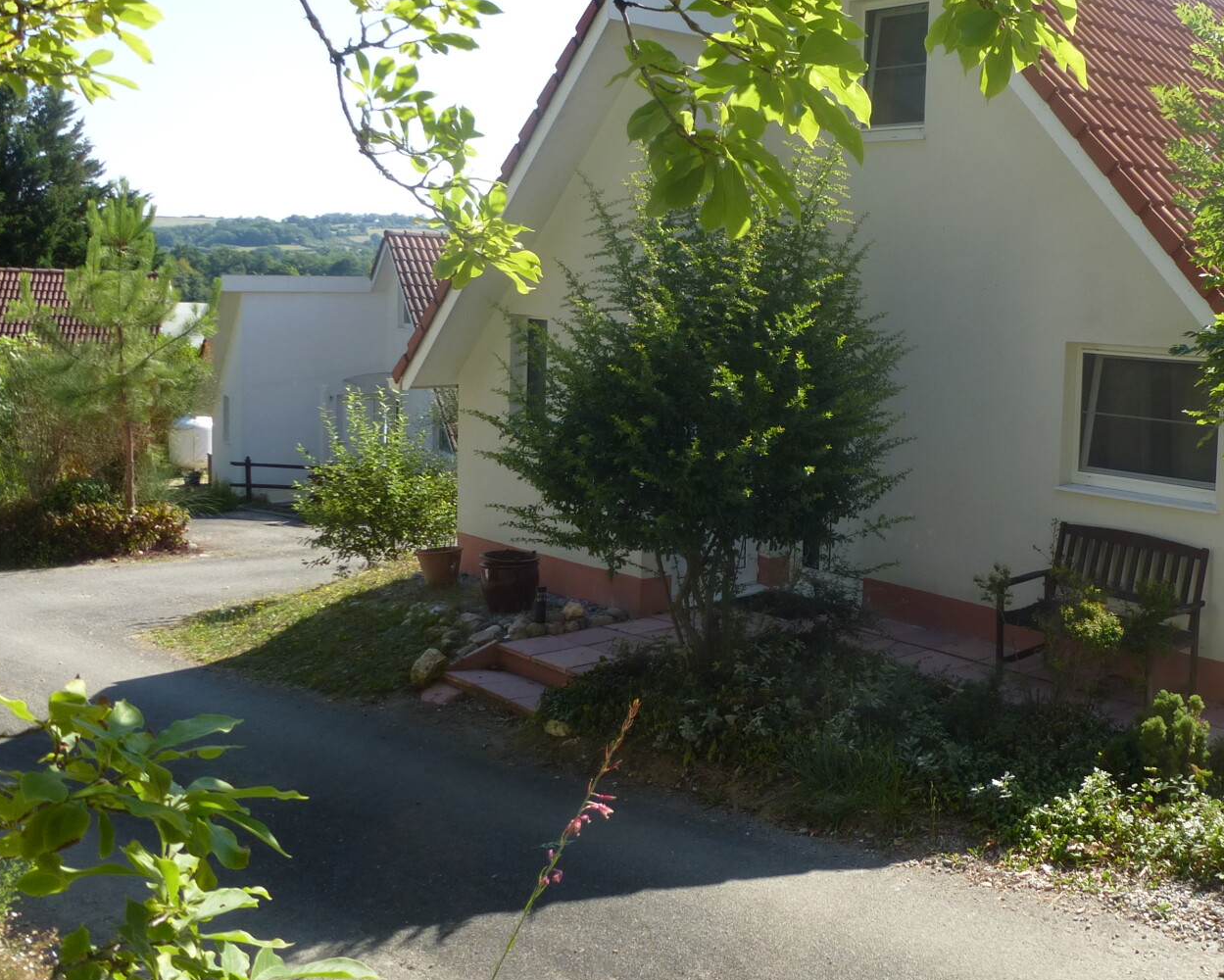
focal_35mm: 36
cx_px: 910
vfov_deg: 40.8
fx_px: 1305
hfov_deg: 48.4
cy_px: 359
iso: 100
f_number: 4
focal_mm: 4.3
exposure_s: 1/320
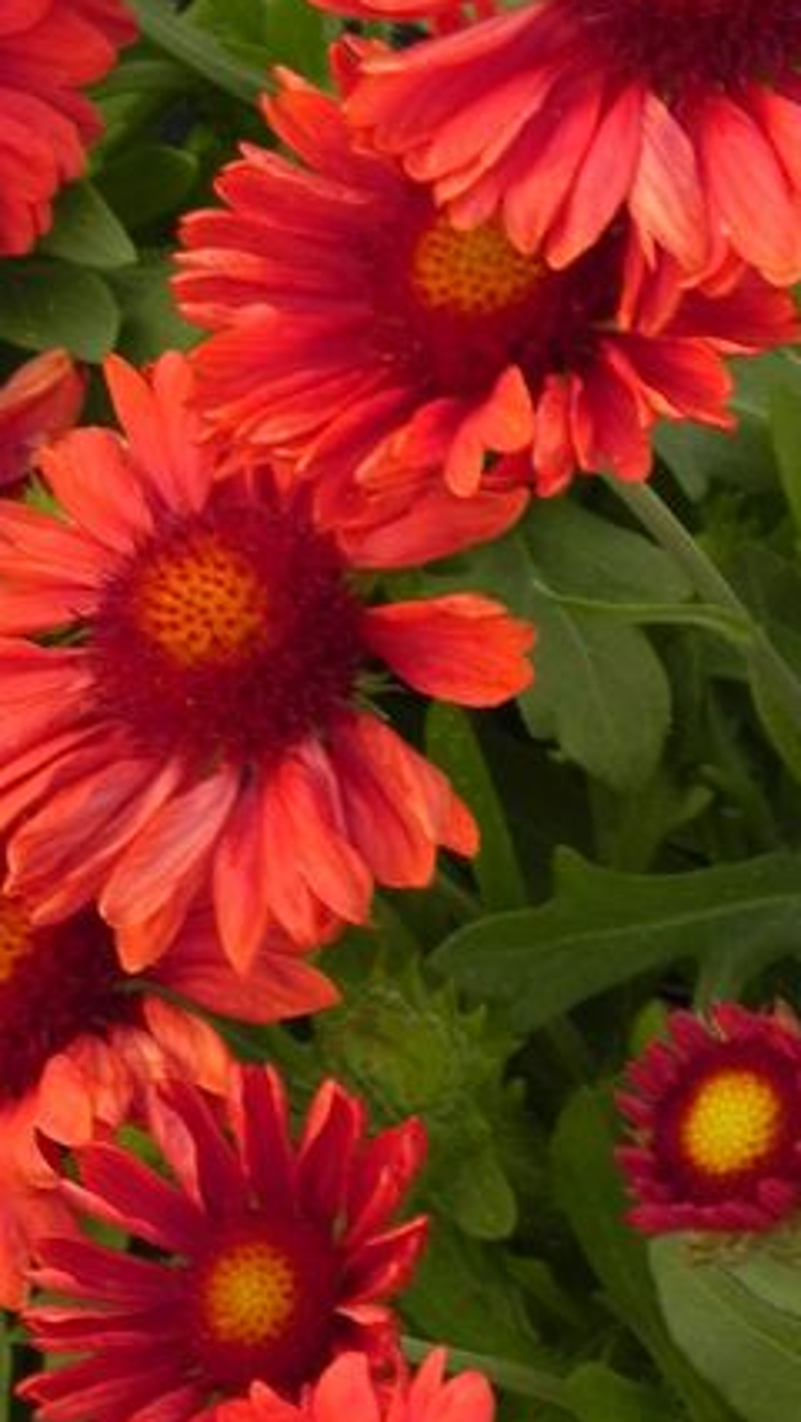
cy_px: 711
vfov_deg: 8.2
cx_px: 147
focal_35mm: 264
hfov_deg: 4.6
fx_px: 9956
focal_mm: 23
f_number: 5.6
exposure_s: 1/15
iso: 160
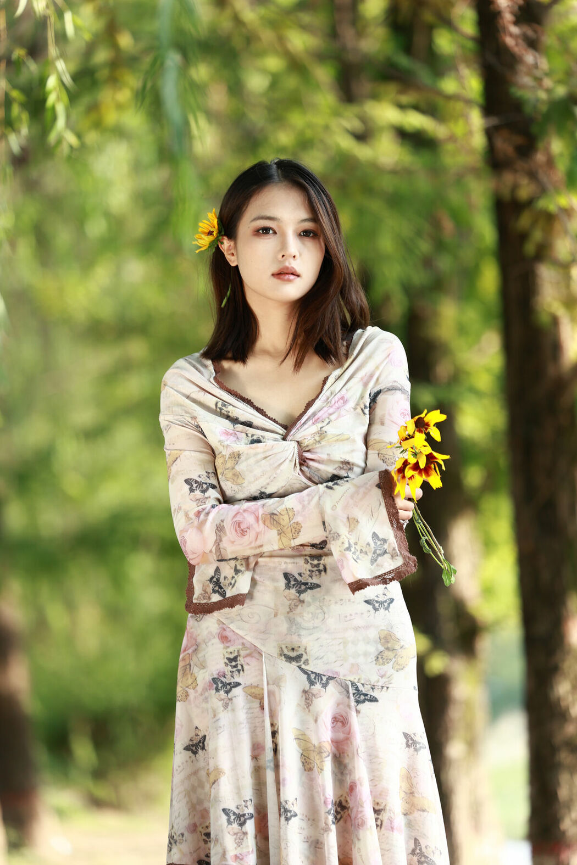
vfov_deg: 13.5
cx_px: 288
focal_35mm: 152
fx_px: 3654
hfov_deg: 9.0
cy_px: 432
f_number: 2.8
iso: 200
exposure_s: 1/125
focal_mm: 153
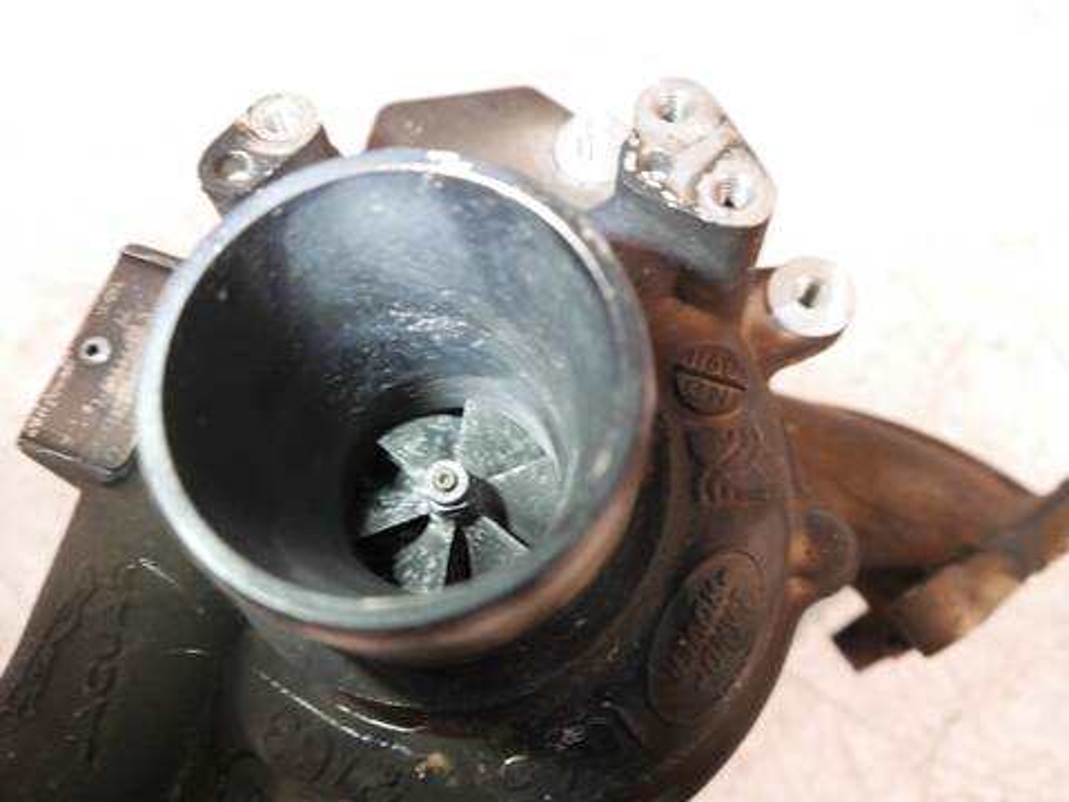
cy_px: 401
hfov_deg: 60.0
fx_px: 926
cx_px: 534
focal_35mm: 30
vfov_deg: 46.8
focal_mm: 15
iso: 2000
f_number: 3.6
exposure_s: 1/125
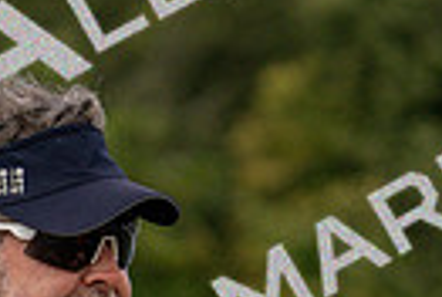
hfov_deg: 2.3
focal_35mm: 883
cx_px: 138
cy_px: 633
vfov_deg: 1.6
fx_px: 10866
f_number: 5.6
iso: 400
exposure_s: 1/1600
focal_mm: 200
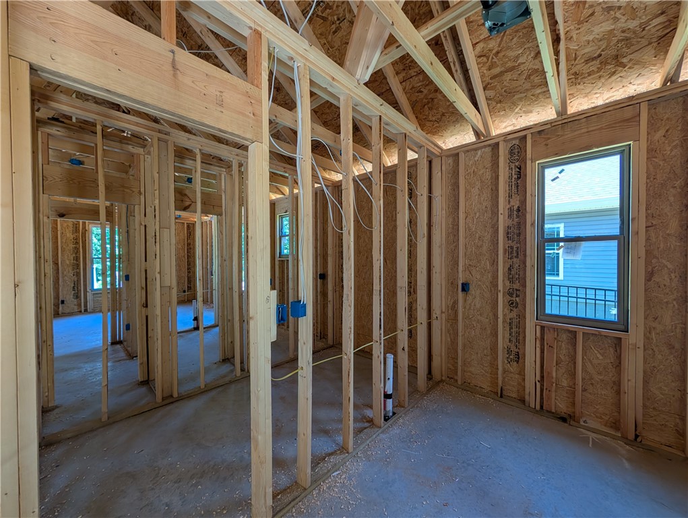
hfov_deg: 110.5
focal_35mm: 12
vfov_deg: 94.6
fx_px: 239
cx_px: 344
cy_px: 259
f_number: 1.7
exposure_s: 1/112
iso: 66
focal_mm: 2.02
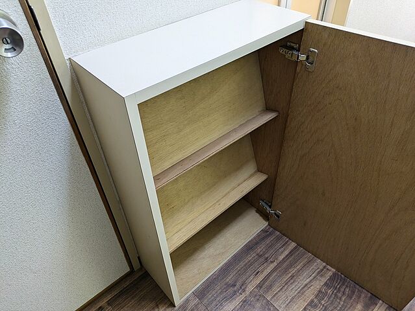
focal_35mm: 25
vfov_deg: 54.9
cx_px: 208
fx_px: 300
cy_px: 156
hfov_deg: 69.4
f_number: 1.89
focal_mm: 5.43
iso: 165
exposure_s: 1/24
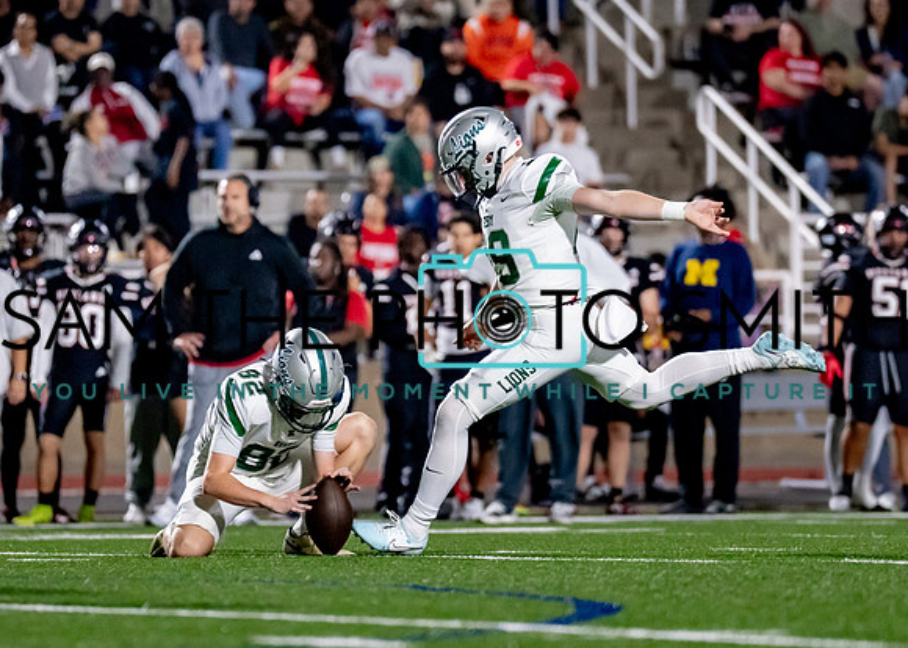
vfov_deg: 3.5
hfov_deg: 4.9
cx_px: 525
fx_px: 10555
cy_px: 308
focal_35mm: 409
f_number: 2.8
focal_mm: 200
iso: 3200
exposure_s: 1/1250
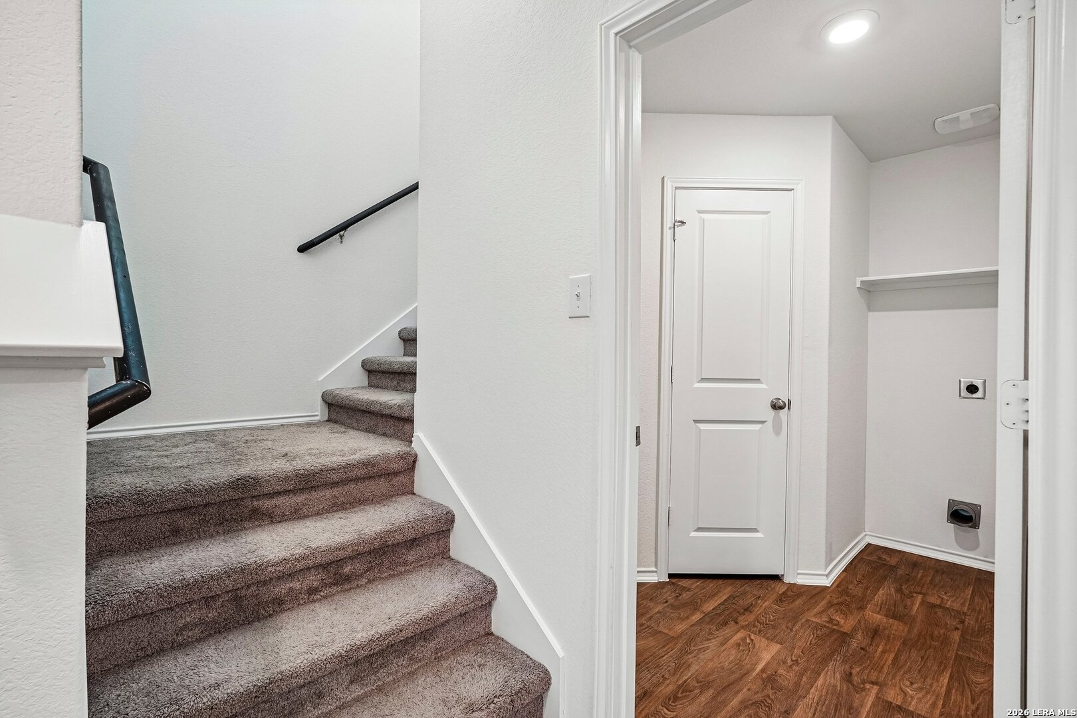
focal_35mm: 17
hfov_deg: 93.3
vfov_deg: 70.4
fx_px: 509
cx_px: 538
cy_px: 359
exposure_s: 1/20
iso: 400
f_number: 8
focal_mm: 17
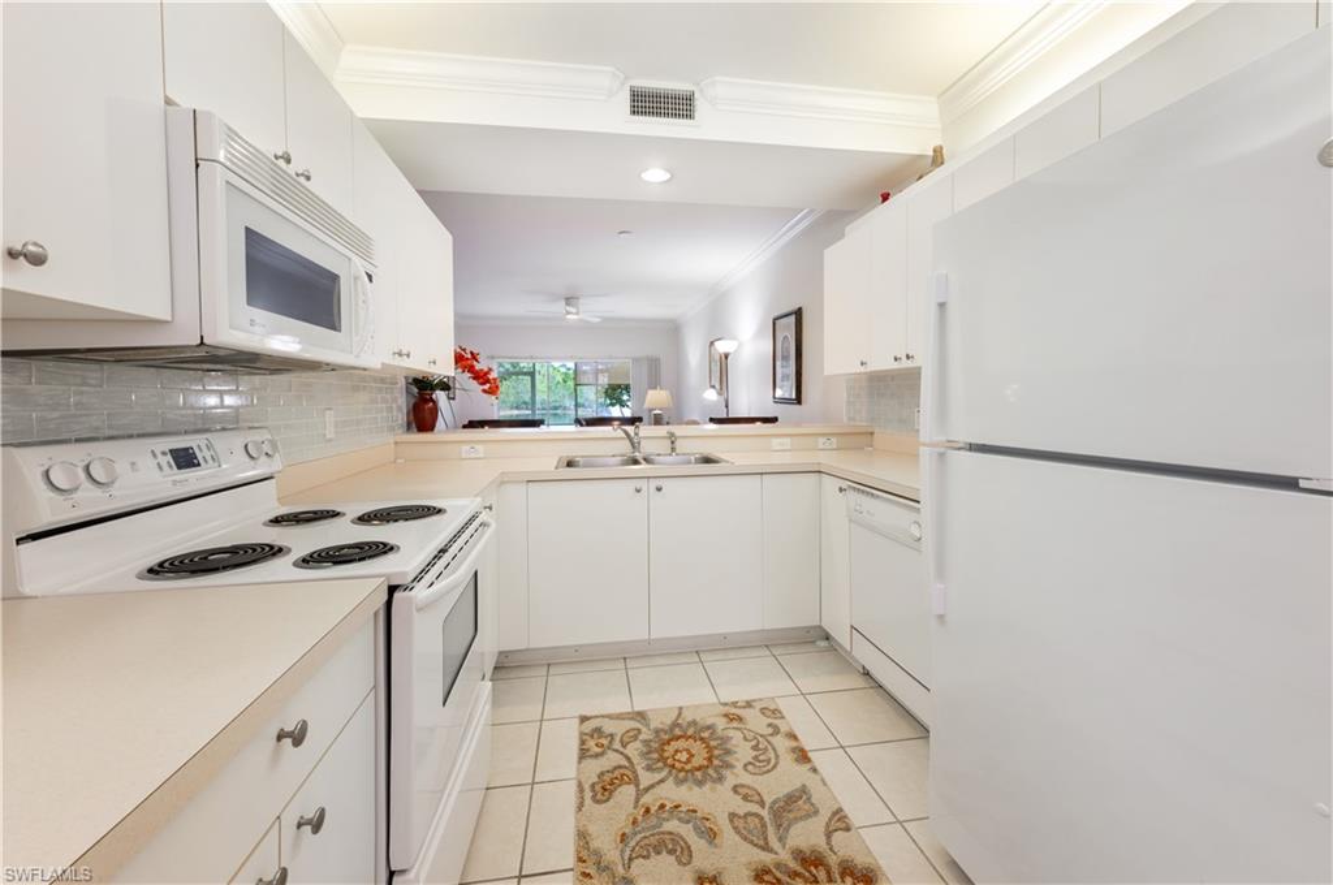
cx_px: 666
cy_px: 442
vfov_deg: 81.1
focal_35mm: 14
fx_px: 518
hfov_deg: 104.3
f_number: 11
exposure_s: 1/2.5
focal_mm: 14
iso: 125
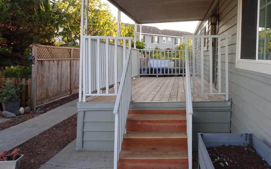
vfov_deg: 34.2
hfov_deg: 51.6
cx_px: 185
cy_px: 61
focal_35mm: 37
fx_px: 273
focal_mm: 4.1
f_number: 3.5
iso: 100
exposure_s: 1/30
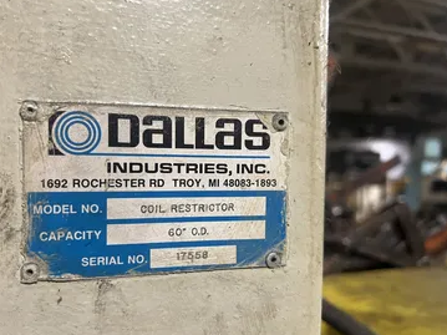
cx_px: 207
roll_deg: +0.1
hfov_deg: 61.6
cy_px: 179
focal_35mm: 29
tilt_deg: -1.5
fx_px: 374
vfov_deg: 48.2
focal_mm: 5.7
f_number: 1.5
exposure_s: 1/60
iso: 400
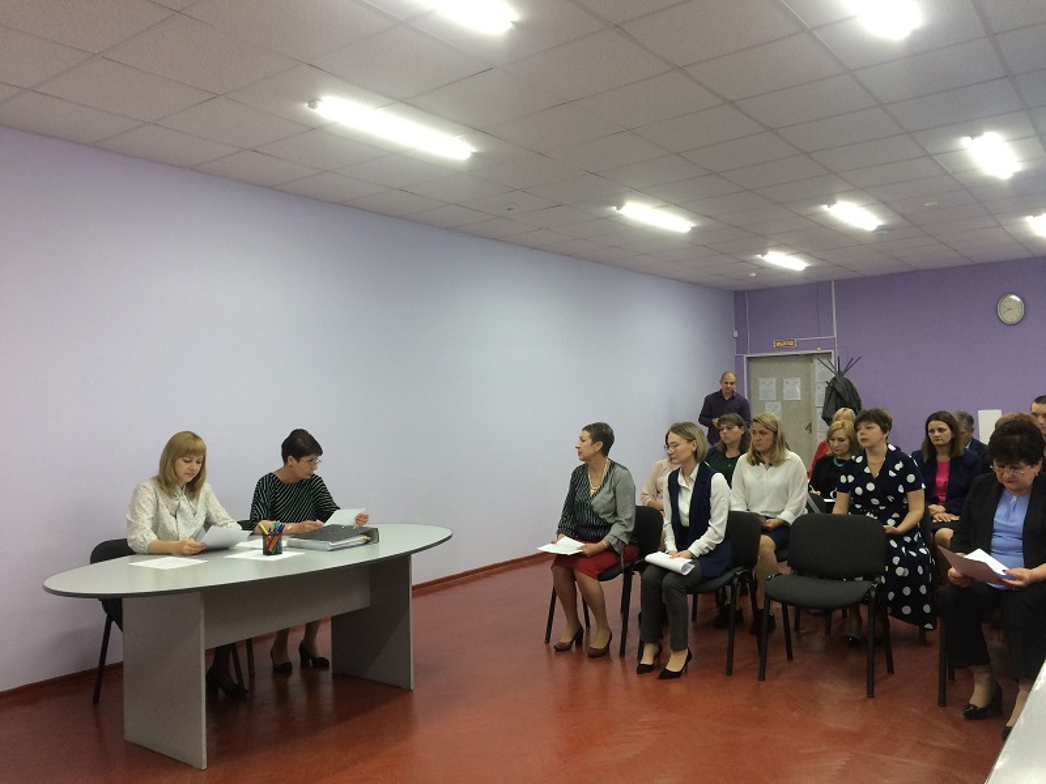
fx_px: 876
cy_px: 392
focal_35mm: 29
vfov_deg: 48.2
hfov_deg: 61.7
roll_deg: +2.2
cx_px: 523
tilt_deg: -0.7
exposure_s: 1/33
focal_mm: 4.15
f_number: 2.2
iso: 40
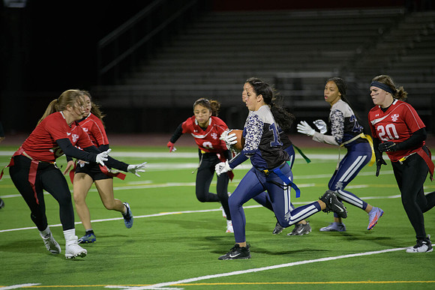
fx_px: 2417
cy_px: 145
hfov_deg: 10.3
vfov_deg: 6.9
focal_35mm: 200
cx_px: 218
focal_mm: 200
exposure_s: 1/640
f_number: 2.8
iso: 3200
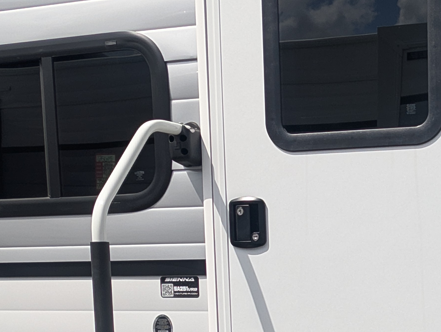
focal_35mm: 55
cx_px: 371
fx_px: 702
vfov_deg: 25.4
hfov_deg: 33.6
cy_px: 327
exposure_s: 1/3378
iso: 50
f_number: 1.7
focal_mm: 2.02
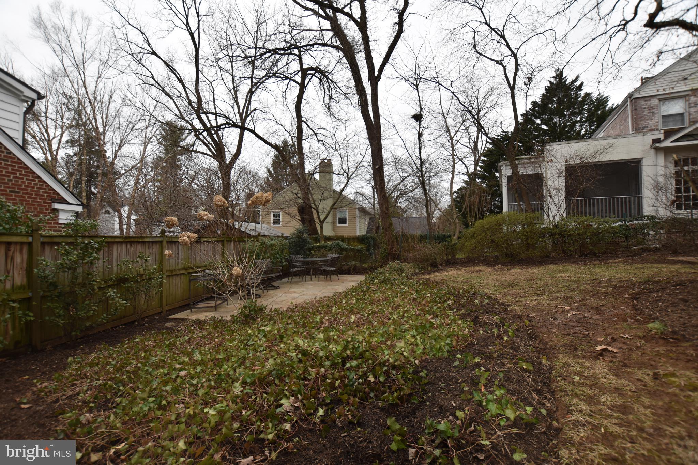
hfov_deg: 100.4
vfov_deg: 77.3
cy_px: 232
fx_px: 291
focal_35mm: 15
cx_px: 349
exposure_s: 1/200
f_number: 5
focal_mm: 10
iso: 110
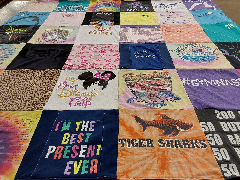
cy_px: 90
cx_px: 120
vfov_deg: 49.7
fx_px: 194
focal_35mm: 28
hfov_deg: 63.4
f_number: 1.9
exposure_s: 1/60
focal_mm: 2.91
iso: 100
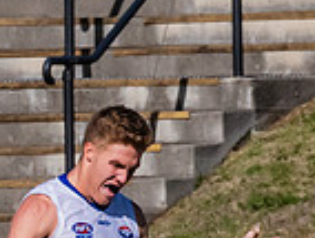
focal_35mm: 3158
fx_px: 28786
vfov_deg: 0.5
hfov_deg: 0.6
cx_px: 90
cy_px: 348
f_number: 16
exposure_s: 1/1600
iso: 800
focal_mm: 380
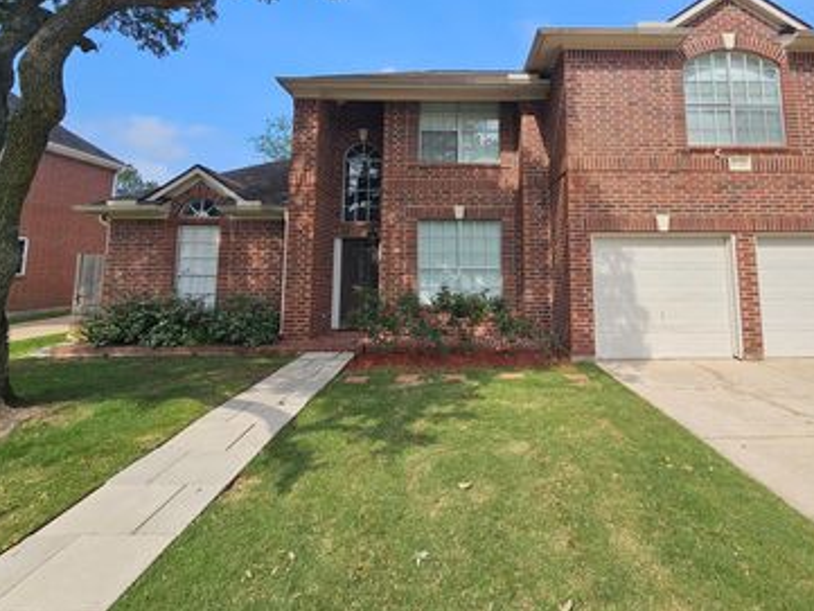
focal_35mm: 18
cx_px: 464
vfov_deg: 69.1
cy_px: 193
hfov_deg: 87.2
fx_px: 423
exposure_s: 1/1946
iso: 50
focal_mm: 2.2
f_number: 2.2
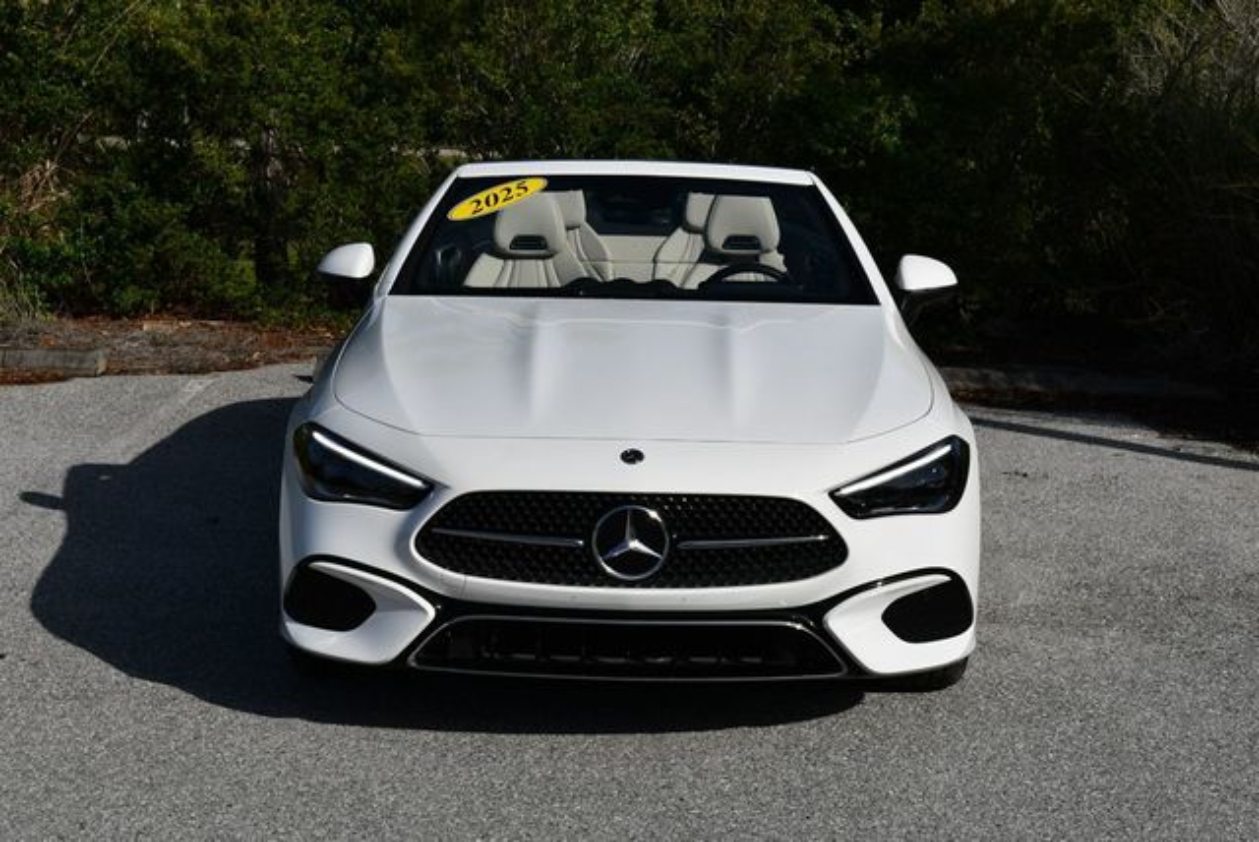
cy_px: 421
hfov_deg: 29.6
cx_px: 630
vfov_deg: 20.1
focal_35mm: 68
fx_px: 2380
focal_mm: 34
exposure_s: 1/400
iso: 100
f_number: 10
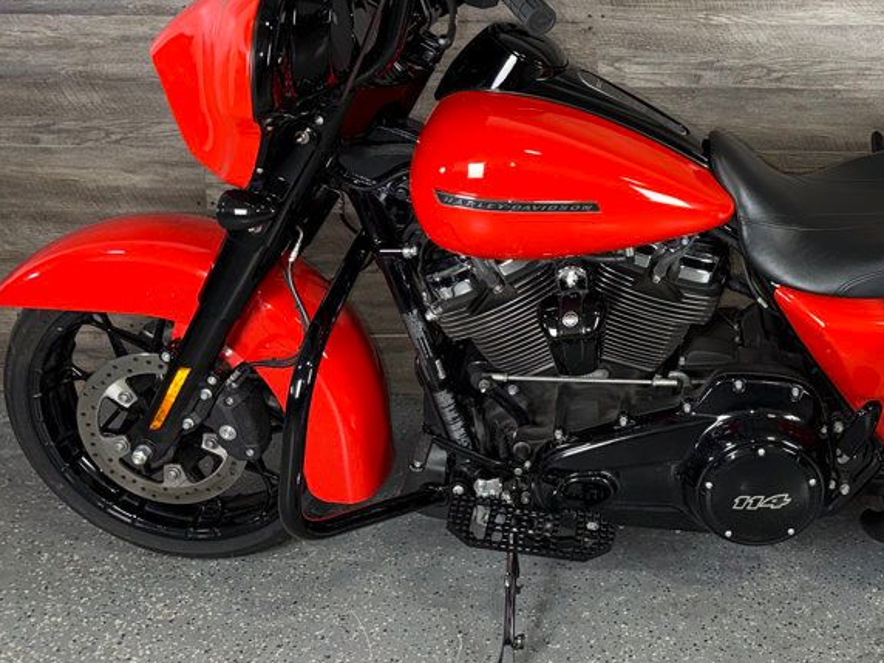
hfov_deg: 41.6
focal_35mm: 43
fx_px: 1098
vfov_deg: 32.1
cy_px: 76
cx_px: 728
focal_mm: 6.76
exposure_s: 1/24
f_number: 1.78
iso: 100
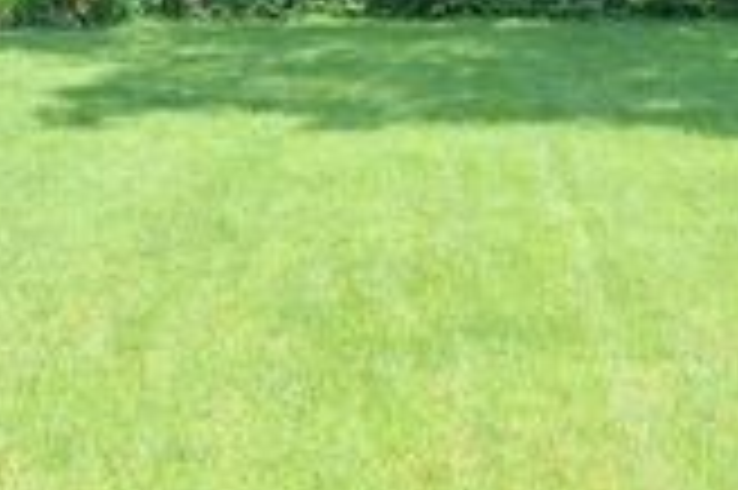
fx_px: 1372
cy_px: -196
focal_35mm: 67
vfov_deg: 18.5
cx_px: 472
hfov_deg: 30.0
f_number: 11
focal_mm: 22
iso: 500
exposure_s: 1/500
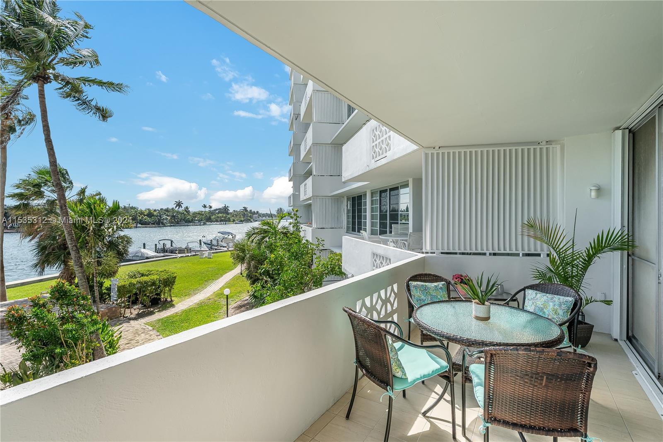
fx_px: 295
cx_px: 332
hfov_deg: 96.7
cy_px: 221
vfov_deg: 73.7
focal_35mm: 16
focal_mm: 16
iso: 200
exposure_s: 1/640
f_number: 8
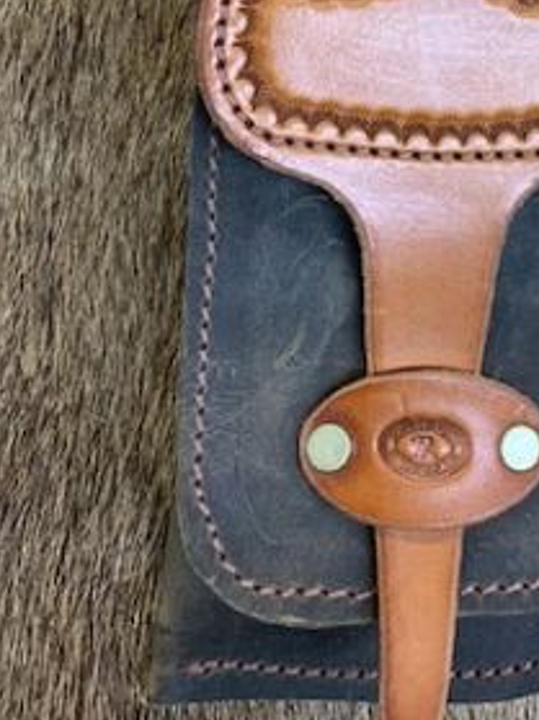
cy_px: -34
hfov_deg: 25.3
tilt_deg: -78.5
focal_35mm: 56
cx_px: 485
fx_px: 1164
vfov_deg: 31.3
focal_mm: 4.25
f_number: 1.8
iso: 100
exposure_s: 1/60
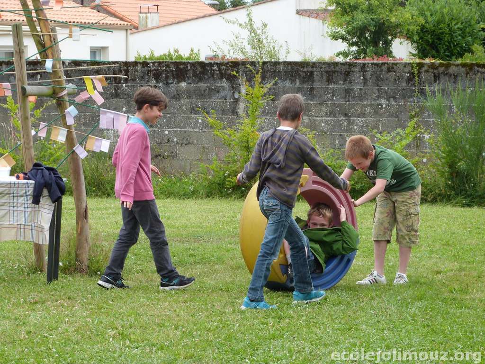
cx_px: 242
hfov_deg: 12.5
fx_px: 2214
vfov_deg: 9.4
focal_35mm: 158
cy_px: 182
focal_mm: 28.4
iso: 100
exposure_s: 1/250
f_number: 4
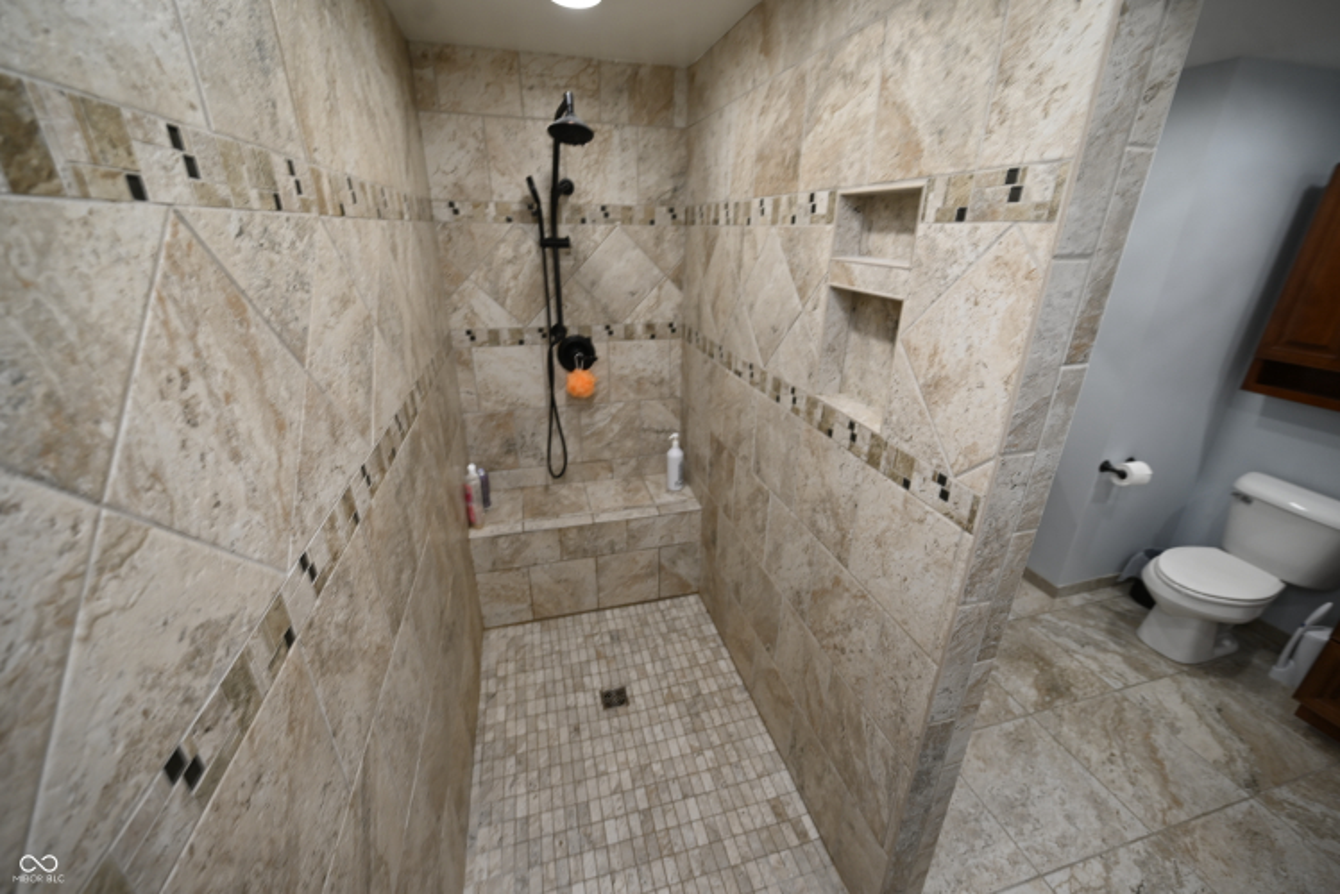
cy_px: 447
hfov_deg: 104.2
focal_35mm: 14
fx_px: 521
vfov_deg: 81.3
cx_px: 670
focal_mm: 14
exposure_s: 1/60
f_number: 4
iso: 280
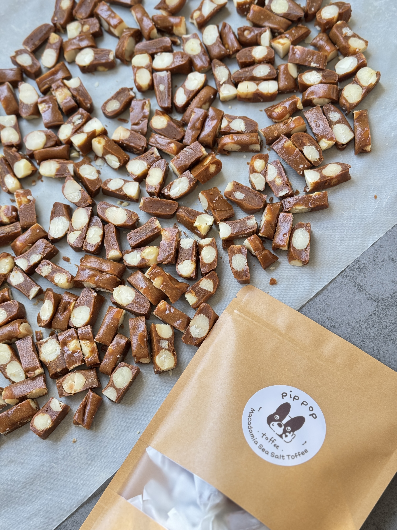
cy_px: 265
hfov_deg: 30.3
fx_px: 734
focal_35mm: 48
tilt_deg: -72.2
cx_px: 198
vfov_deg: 39.7
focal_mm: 6.76
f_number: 1.78
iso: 125
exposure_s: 1/60
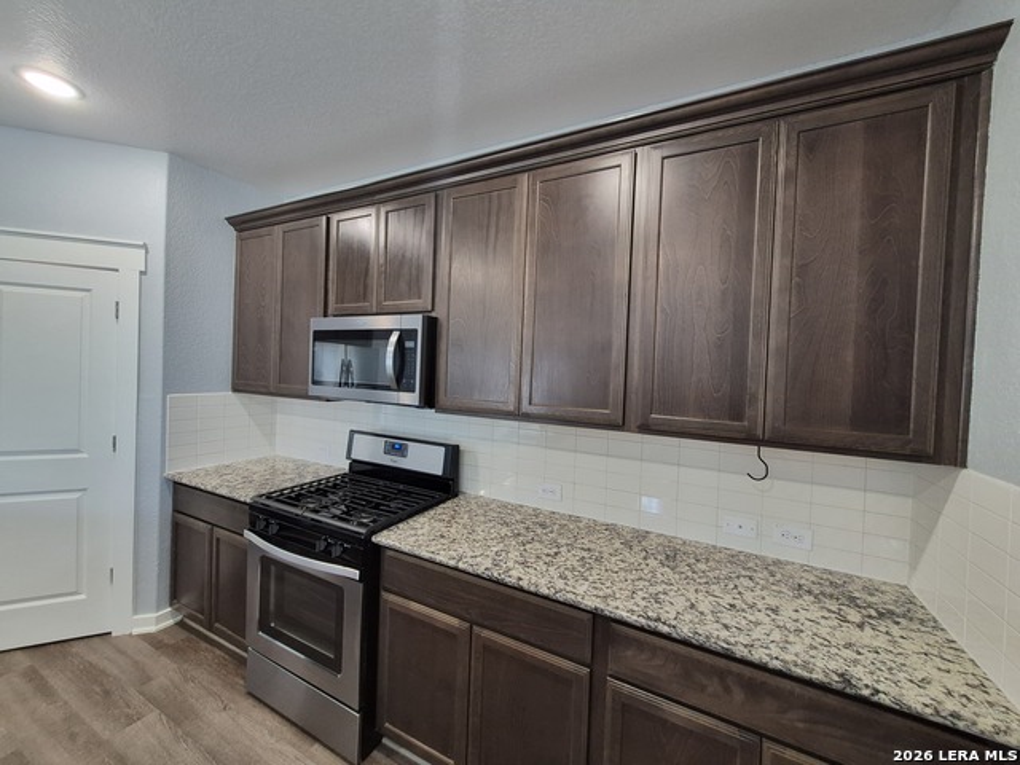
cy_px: 382
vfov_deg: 89.9
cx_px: 510
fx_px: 383
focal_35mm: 13
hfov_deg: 106.2
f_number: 2.2
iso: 400
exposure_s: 1/60
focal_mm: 1.74
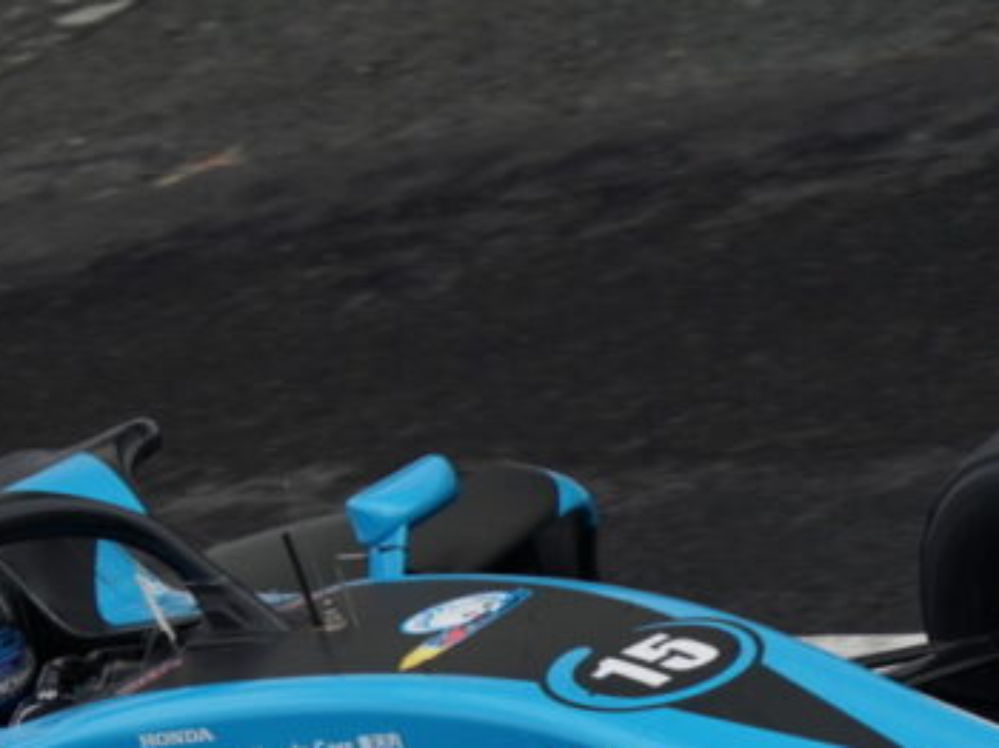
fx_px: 55661
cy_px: 628
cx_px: -86
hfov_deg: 1.0
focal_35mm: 1930
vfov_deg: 0.8
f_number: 11
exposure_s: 1/500
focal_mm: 600
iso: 320
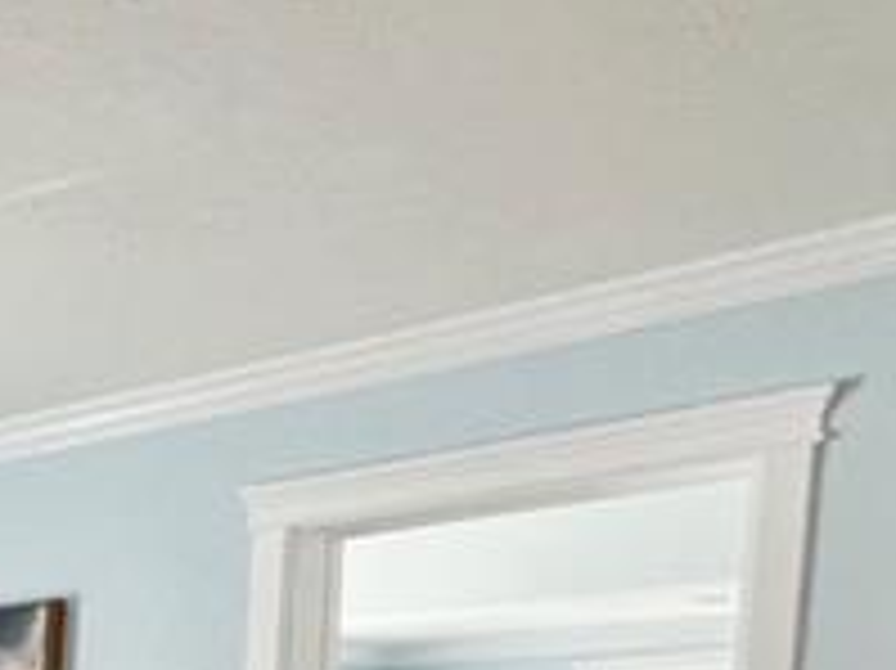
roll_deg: +0.8
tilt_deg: -8.7
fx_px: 1733
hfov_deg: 22.7
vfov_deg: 18.3
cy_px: 1129
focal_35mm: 67
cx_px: -509
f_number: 1.8
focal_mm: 1.57
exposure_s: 1/120
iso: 80
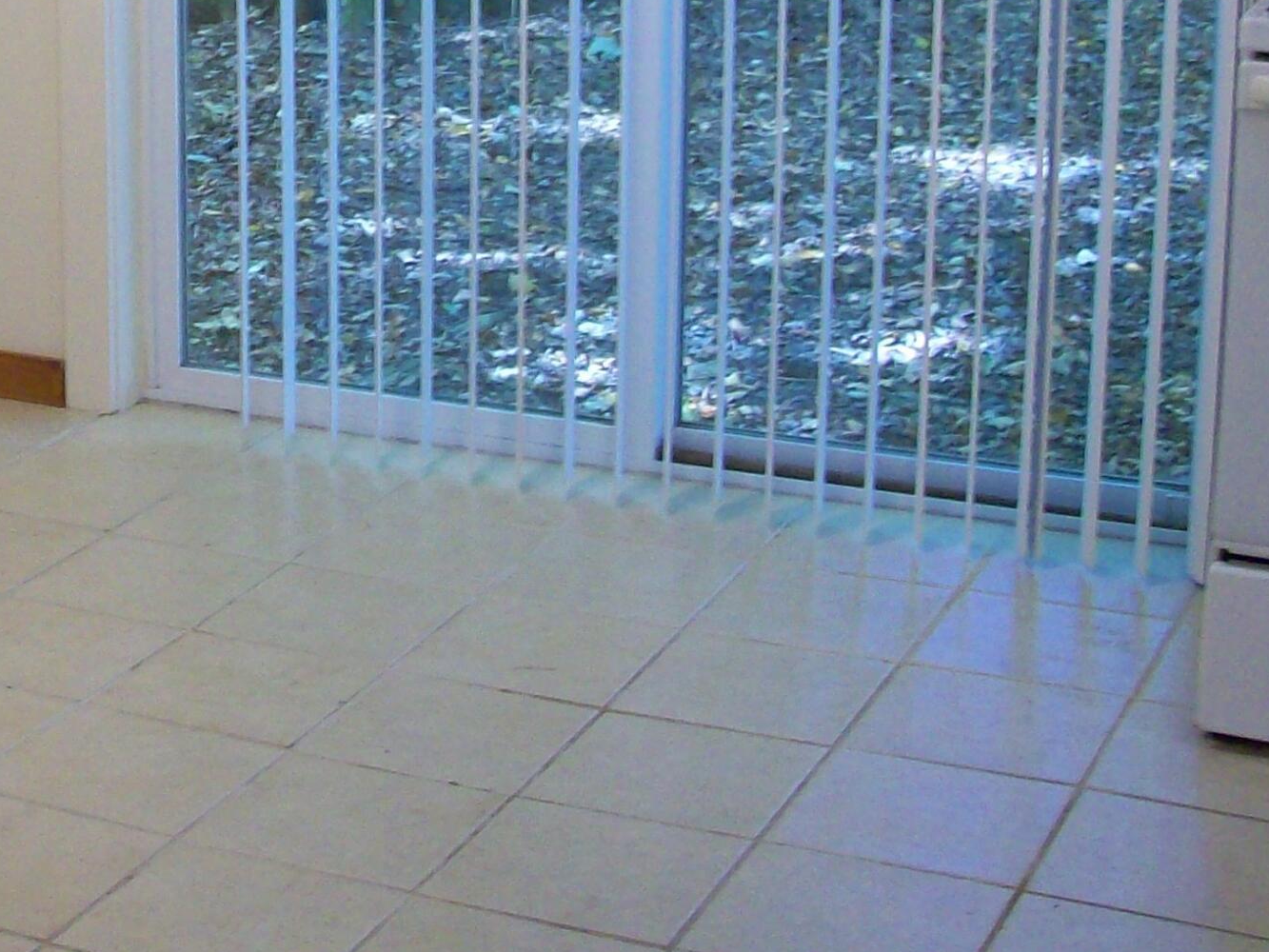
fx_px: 2970
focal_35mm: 81
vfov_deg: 17.8
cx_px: -130
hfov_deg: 22.7
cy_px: 22
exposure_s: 1/21.8
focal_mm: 6
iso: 160
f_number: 2.7
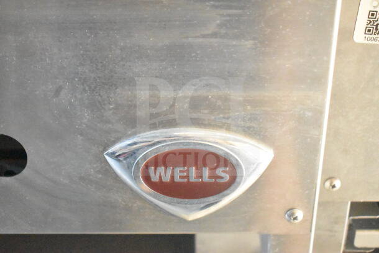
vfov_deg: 25.1
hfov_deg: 36.9
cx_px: 190
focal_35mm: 54
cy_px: 126
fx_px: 569
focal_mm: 36
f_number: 4.8
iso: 25600
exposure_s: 1/40
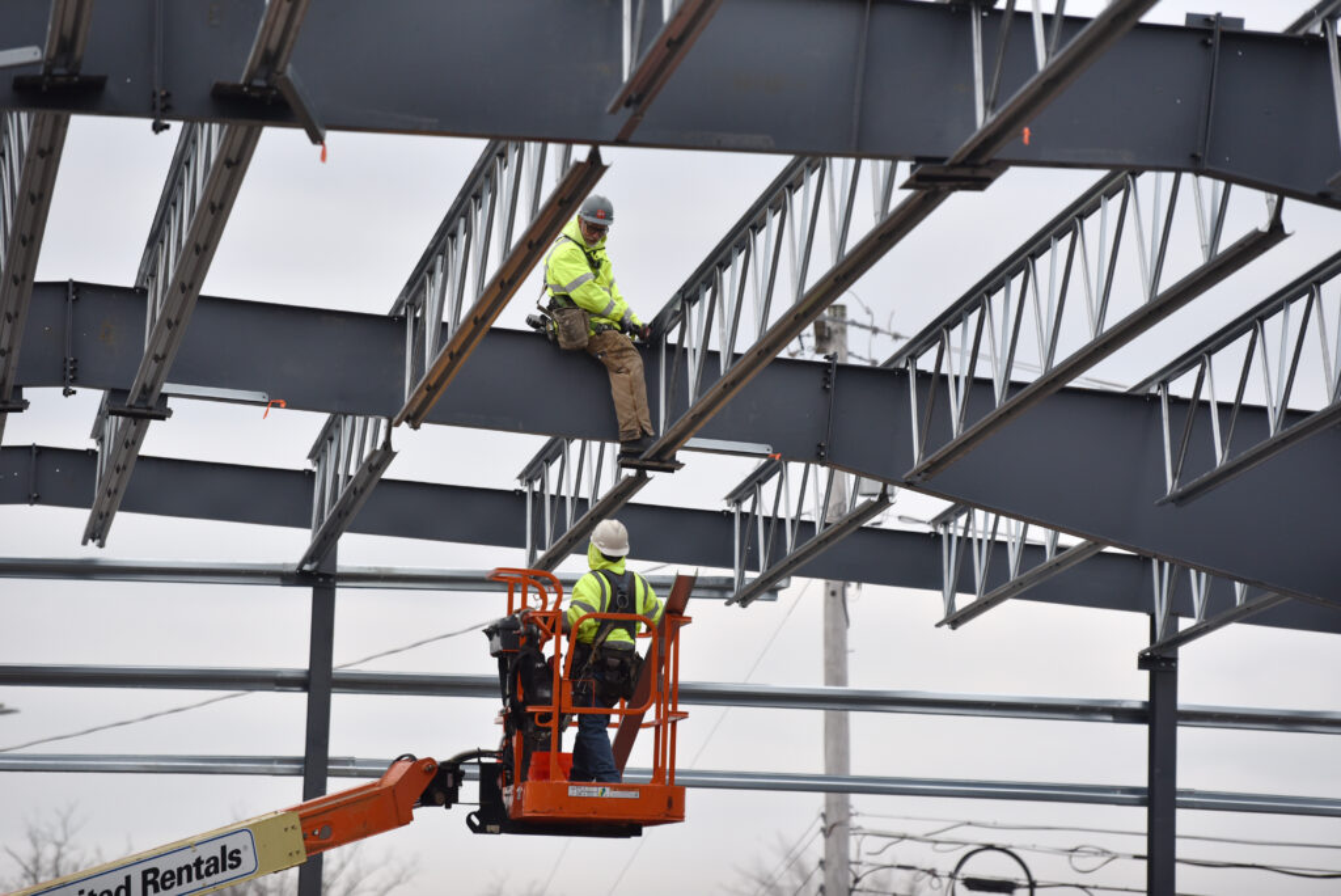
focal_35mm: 200
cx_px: 670
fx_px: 7454
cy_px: 448
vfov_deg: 6.9
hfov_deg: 10.3
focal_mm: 200
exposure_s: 1/4000
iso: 400
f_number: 4
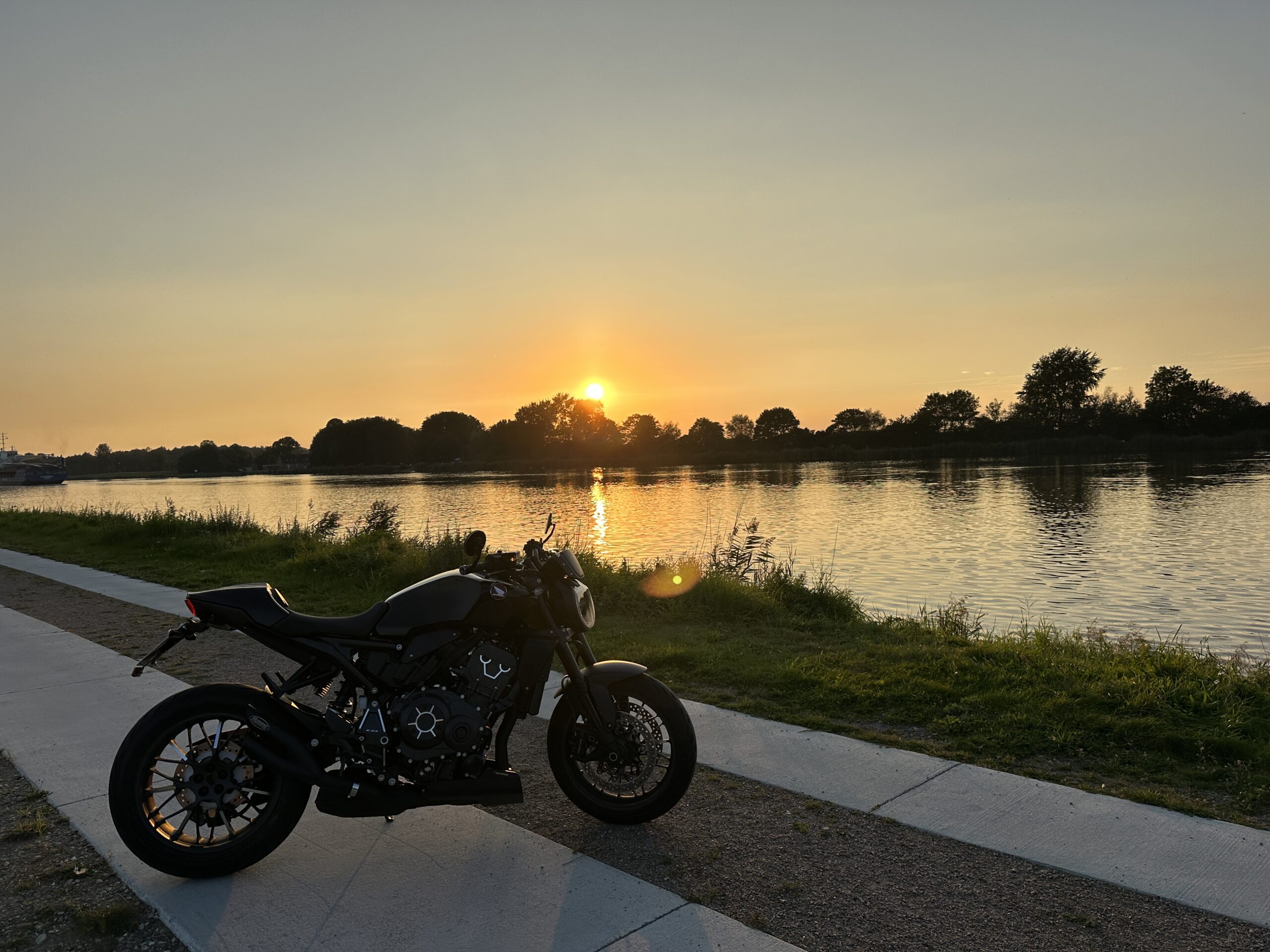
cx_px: 635
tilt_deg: -1.7
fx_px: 881
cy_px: 476
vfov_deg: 56.8
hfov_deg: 71.6
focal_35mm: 24
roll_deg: +2.4
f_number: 1.78
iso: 80
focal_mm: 6.86
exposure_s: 1/4762
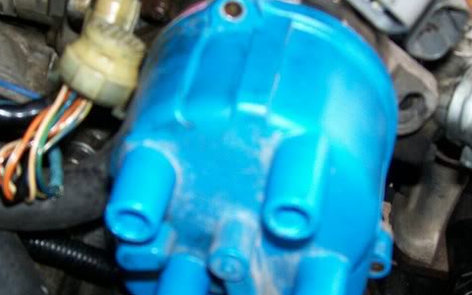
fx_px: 771
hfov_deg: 34.0
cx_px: 268
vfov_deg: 21.6
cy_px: 148
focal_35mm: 60
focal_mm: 5.6
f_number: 2.7
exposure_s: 1/112
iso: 140
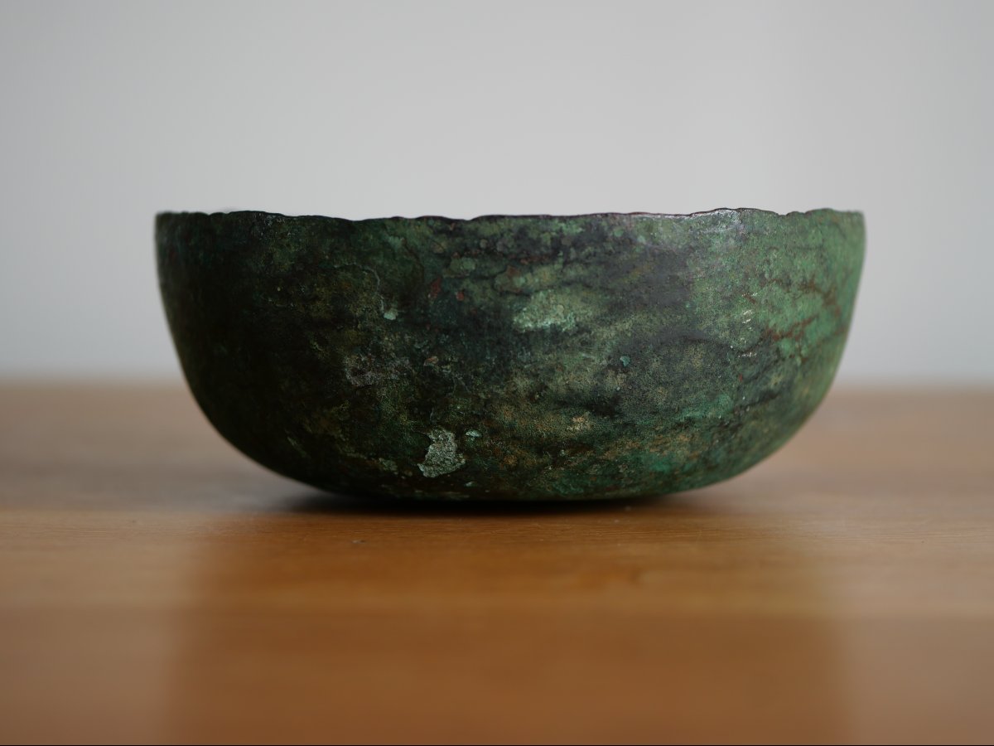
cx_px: 497
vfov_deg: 24.4
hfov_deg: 32.2
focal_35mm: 60
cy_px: 373
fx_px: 1723
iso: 200
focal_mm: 30
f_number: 2.8
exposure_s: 1/60
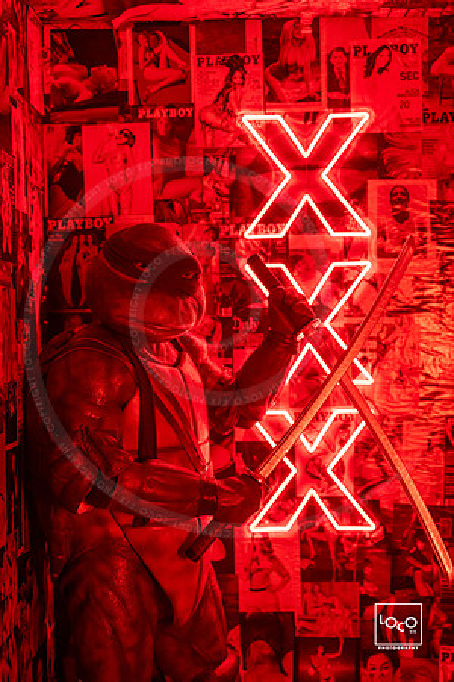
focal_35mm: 50
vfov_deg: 39.6
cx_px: 227
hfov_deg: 27.0
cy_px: 341
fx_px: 946
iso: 1000
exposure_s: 1/250
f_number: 1.8
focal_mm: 50
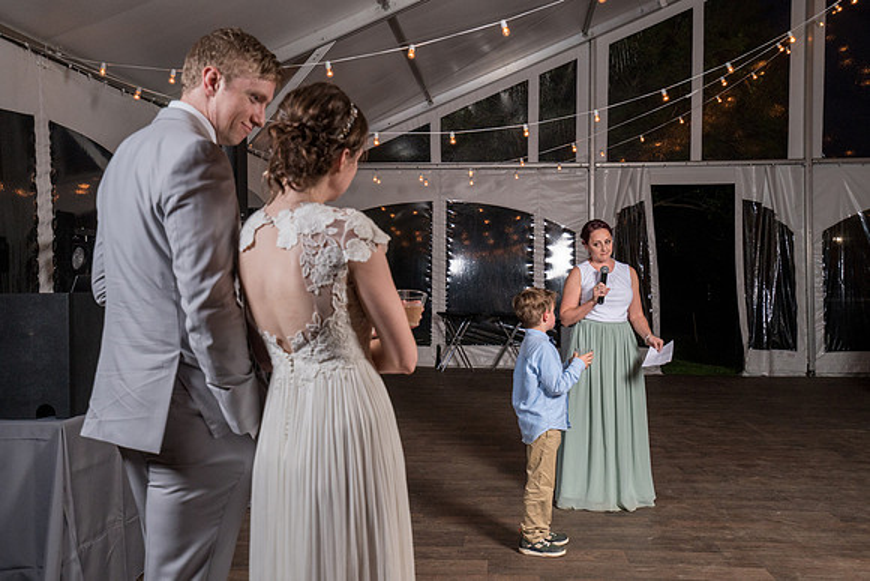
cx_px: 435
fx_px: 888
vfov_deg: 36.2
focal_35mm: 37
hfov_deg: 52.2
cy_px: 290
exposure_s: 1/200
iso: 2000
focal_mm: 35
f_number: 5
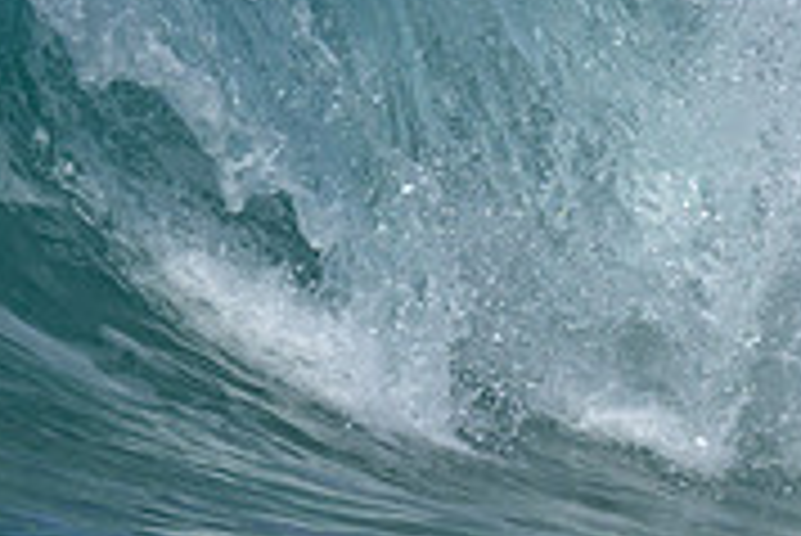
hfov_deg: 0.6
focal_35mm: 3594
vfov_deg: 0.4
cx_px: 841
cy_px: 190
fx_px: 80029
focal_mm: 800
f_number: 6.3
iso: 200
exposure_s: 1/2000
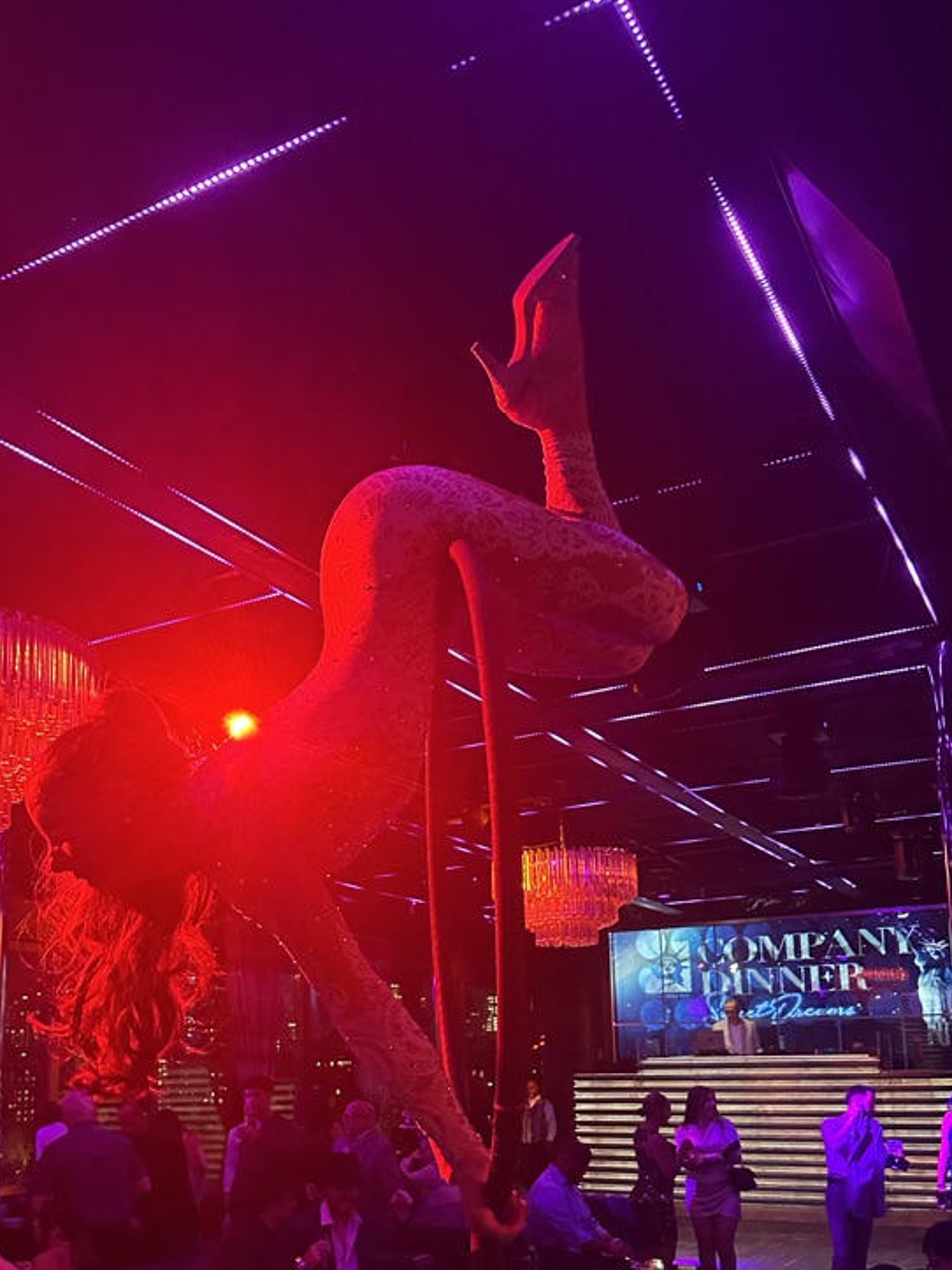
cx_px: 388
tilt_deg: +8.8
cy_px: 891
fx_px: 1247
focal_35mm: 34
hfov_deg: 41.6
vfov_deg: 52.5
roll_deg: +1.2
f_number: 1.78
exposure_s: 1/55
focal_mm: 6.86
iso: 800
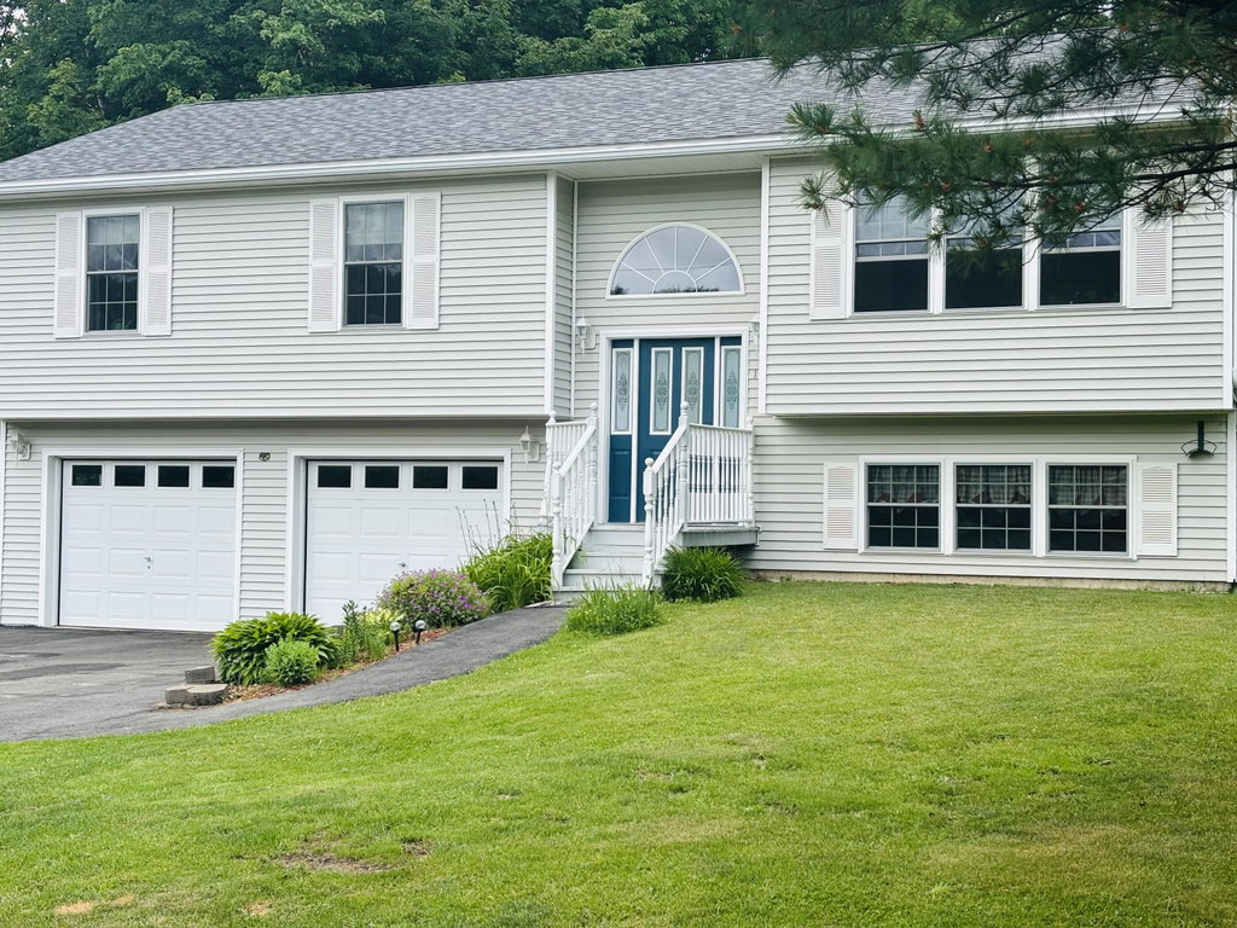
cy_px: 464
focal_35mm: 52
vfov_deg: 28.0
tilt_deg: +1.8
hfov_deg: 36.8
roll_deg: -0.7
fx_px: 1858
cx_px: 618
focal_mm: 5.96
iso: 32
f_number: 1.6
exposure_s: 1/1047
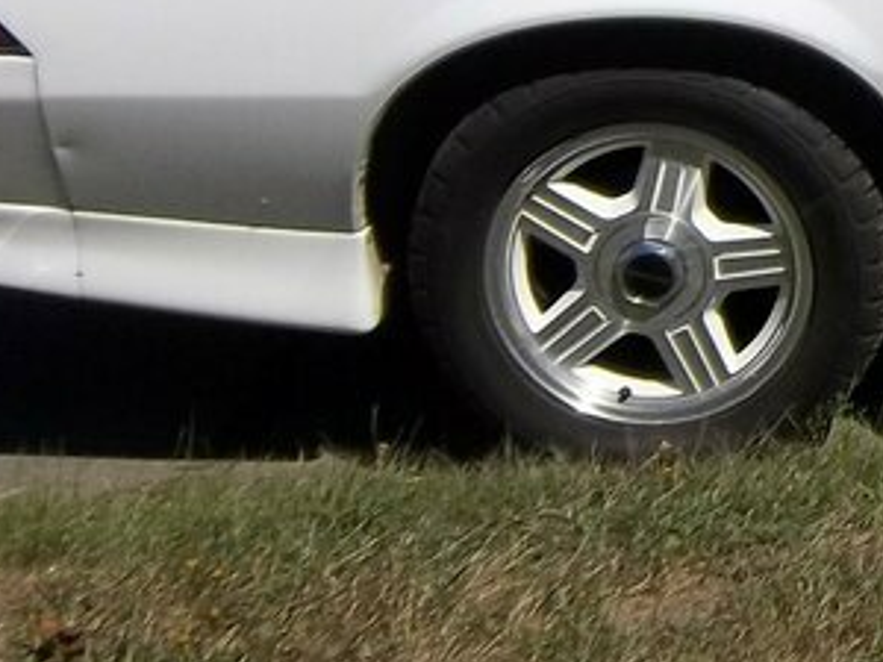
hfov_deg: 15.6
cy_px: -127
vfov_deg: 12.9
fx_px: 2857
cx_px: 1463
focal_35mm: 112
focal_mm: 5.05
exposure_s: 1/500
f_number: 7.86
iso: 64
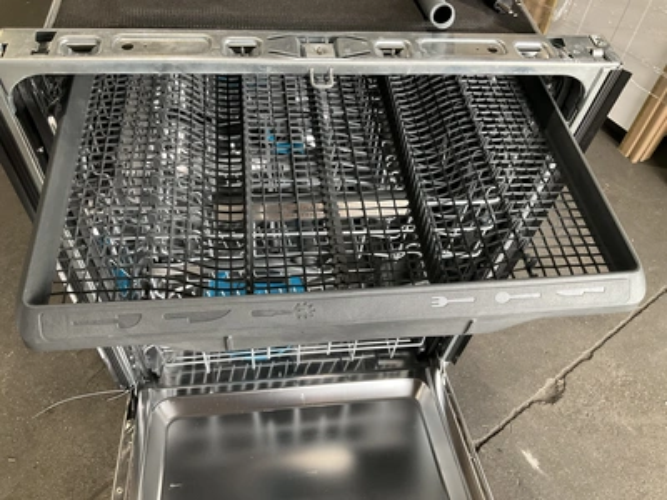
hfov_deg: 61.7
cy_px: 250
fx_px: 559
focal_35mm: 29
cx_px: 334
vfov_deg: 48.2
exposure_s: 1/110
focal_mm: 3
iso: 64
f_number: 1.8
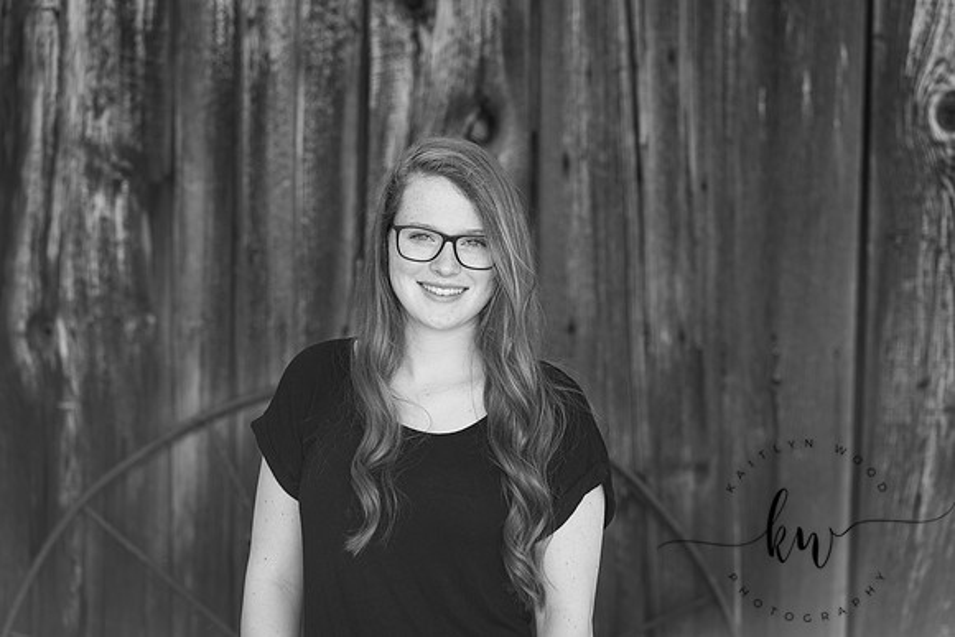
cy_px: 318
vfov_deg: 7.4
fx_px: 4937
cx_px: 478
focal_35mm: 186
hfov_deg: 11.0
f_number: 5.6
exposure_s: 1/200
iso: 400
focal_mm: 185
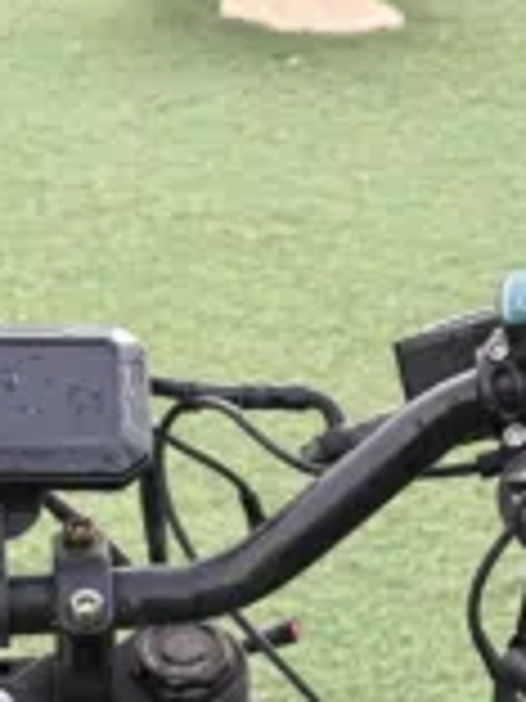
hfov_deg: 11.8
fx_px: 2492
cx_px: -72
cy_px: 828
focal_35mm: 123
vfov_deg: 15.5
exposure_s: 1/59
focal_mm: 6.76
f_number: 1.78
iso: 250
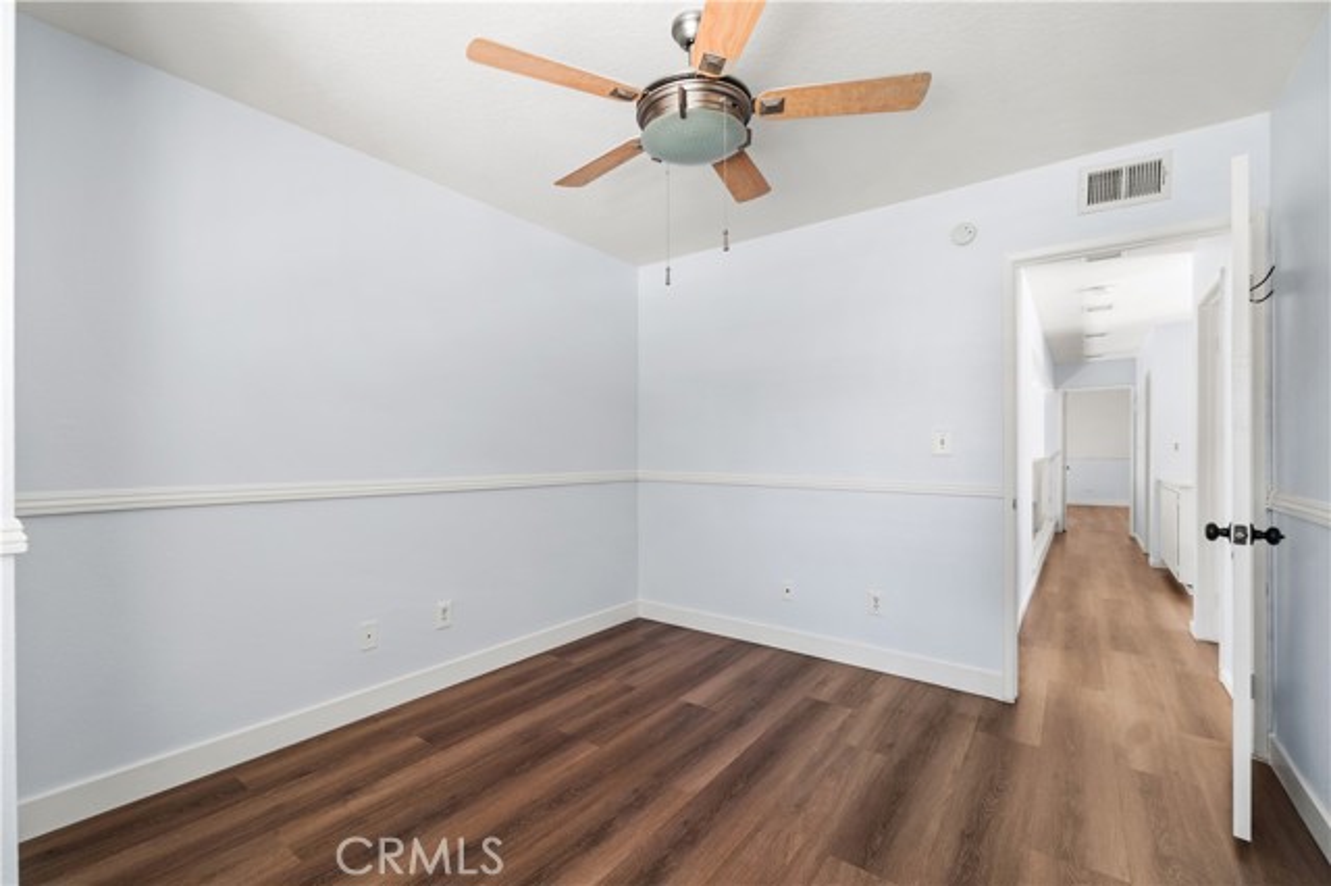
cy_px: 443
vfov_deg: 77.3
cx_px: 666
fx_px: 554
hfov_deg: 100.4
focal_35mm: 15
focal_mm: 10
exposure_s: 1/1.67
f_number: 7.1
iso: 100
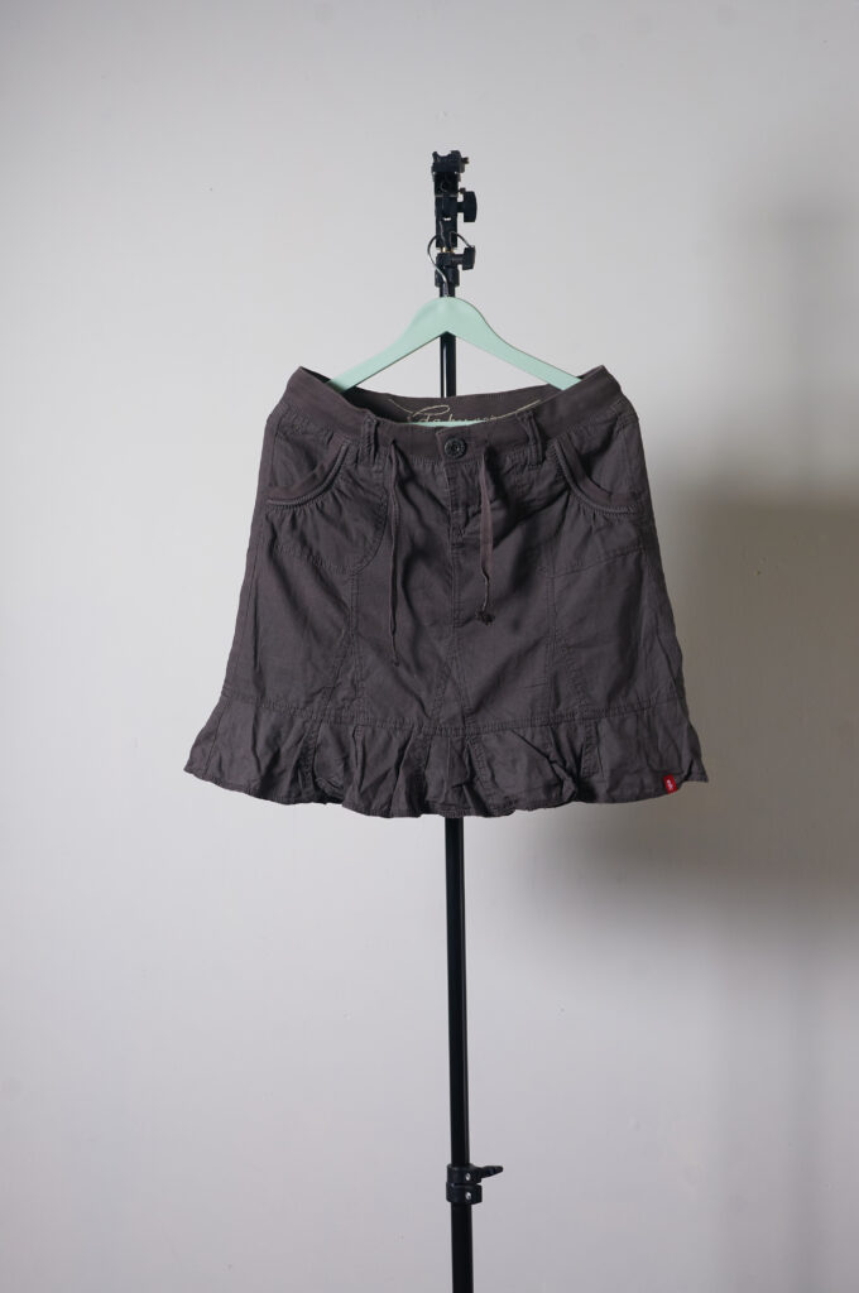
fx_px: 1884
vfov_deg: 37.9
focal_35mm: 52
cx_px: 430
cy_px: 646
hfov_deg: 25.7
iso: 200
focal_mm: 35
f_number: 7.1
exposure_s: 1/200
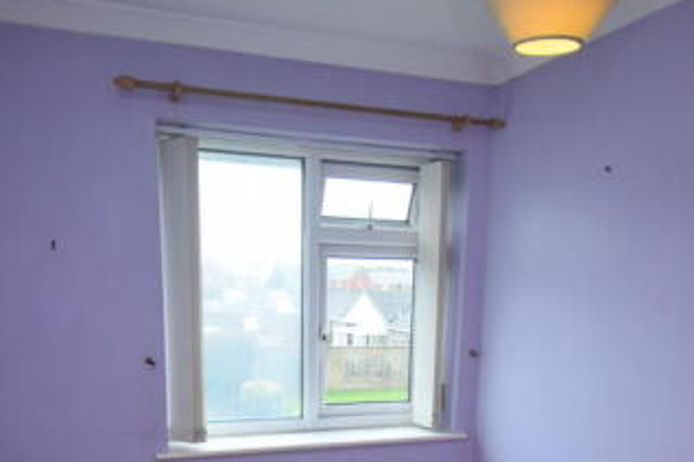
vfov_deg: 35.5
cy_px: 450
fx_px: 656
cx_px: 328
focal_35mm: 34
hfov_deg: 55.7
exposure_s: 1/60
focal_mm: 11
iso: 400
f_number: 4.8
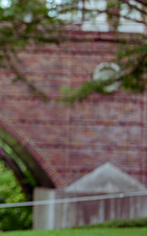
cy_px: 120
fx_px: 1245
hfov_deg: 6.6
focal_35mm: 194
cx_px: -121
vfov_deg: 10.8
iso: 500
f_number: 1.2
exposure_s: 1/1000
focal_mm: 50
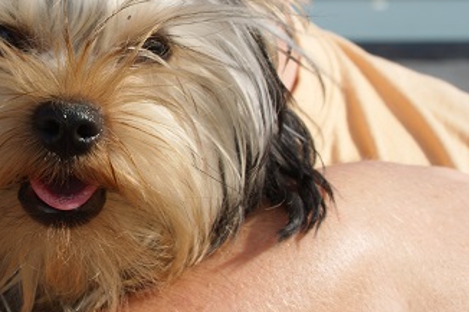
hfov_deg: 19.5
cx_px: 52
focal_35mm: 103
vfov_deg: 13.3
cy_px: 99
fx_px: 1341
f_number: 11
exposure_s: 1/160
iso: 100
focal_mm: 35
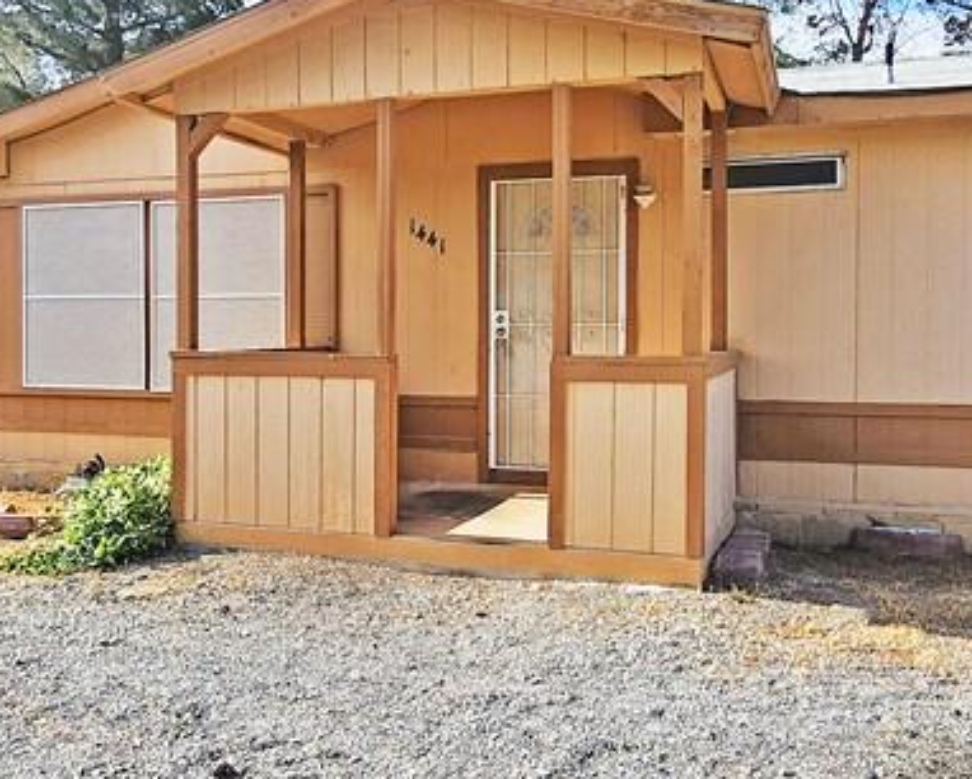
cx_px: 471
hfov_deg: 52.8
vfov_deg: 43.4
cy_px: 372
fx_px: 979
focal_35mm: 34
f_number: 2.2
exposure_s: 1/2737
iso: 50
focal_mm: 2.2
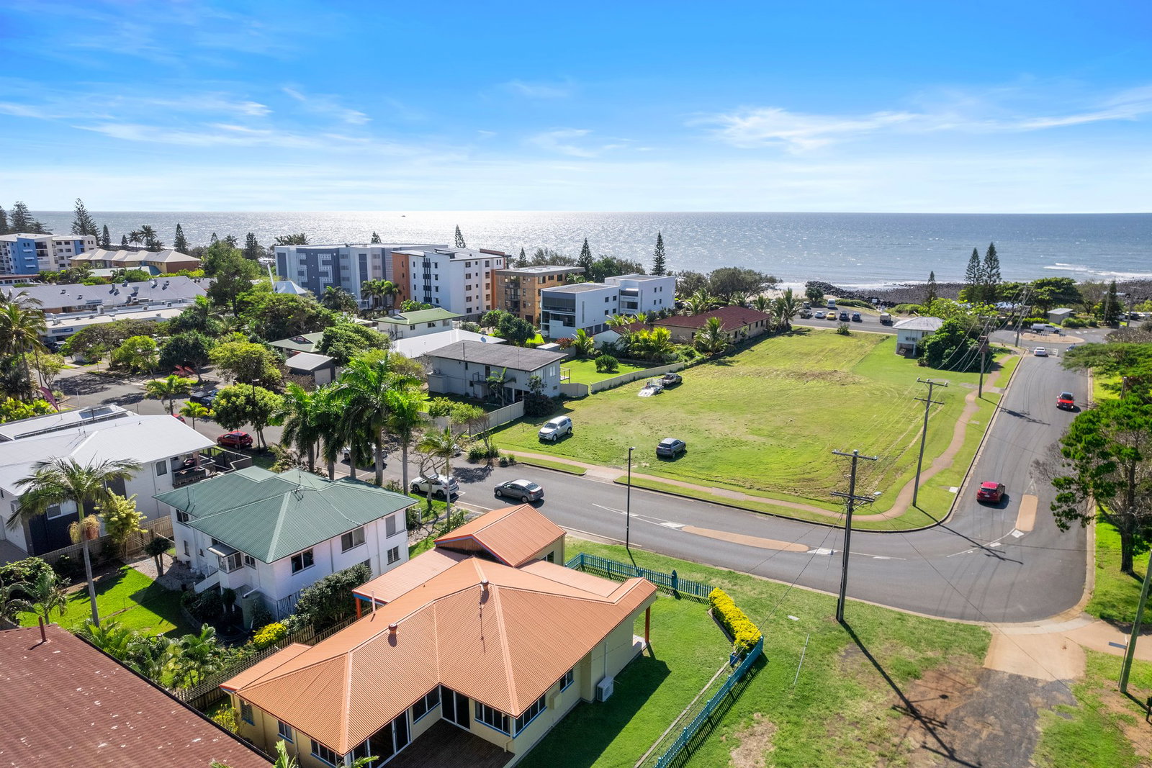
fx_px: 704
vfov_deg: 57.2
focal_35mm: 22
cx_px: 576
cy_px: 384
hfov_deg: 78.6
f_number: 2.8
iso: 130
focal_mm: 8.38
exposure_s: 1/3200
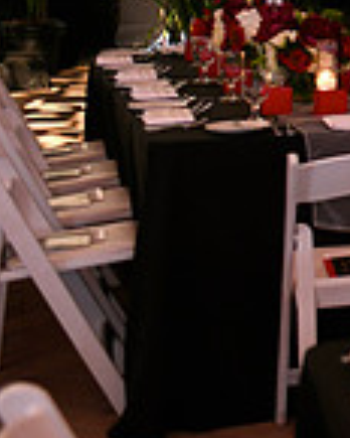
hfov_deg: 11.1
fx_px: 1554
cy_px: -56
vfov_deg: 15.6
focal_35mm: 120
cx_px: 806
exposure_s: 1/80
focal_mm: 32
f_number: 3.2
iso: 1250
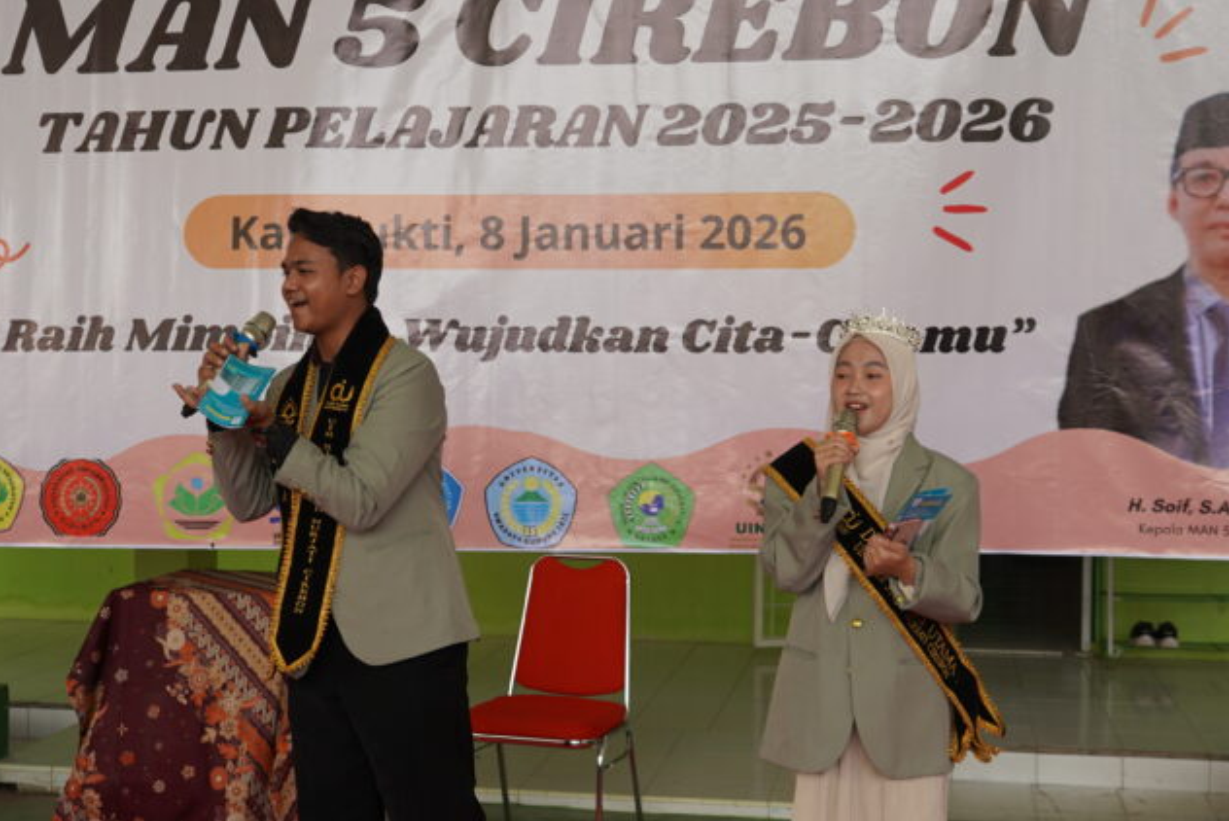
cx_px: 611
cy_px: 416
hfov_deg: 38.9
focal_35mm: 51
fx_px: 1742
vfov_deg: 26.5
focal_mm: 28
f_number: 4
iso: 125
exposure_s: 1/160
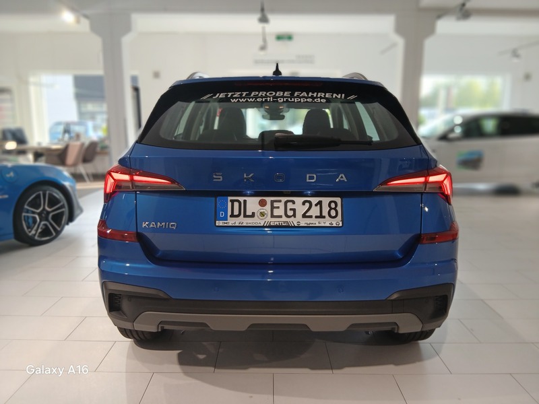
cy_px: 202
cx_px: 270
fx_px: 405
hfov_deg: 67.3
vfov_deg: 53.1
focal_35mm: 26
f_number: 1.8
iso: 64
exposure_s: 1/50
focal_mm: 3.98
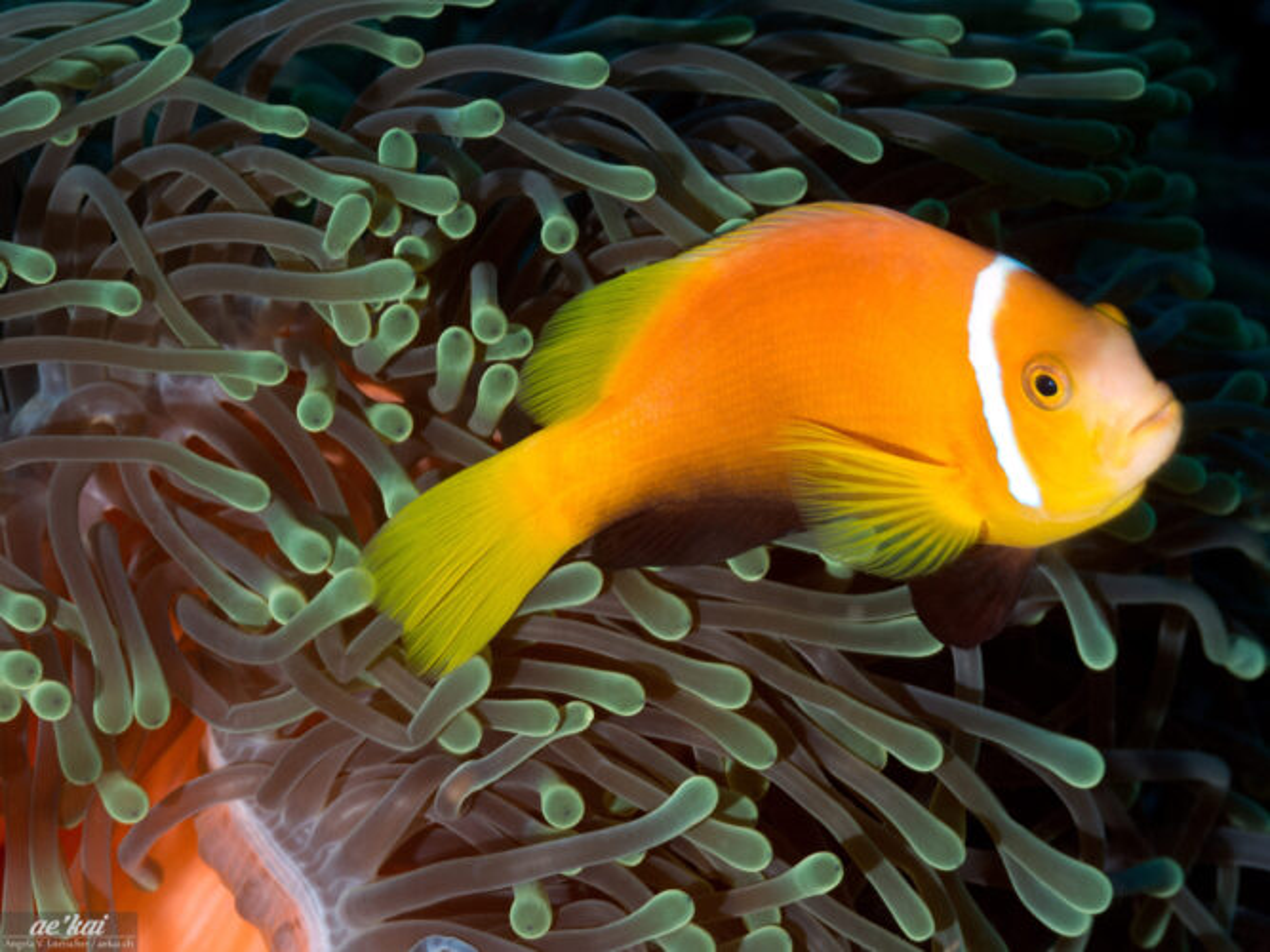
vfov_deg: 12.3
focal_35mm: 120
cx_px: 635
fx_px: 4402
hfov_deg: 16.4
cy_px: 476
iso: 200
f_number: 7.1
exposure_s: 1/100
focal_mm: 60
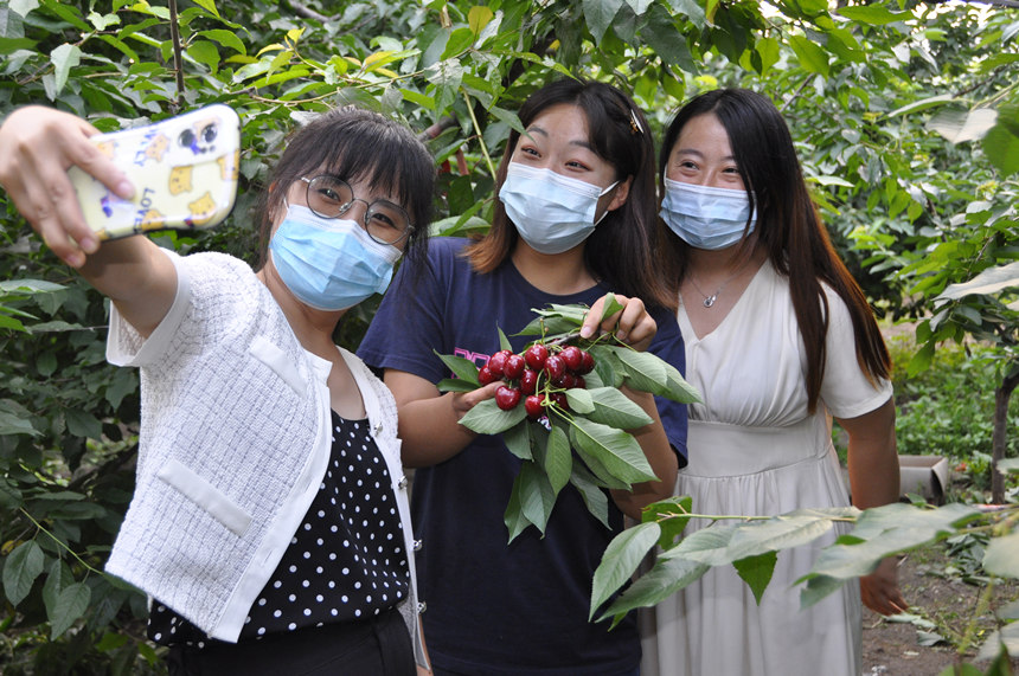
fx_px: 1145
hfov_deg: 48.0
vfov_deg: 32.9
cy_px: 338
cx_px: 510
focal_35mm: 40
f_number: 4
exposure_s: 1/60
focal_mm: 27
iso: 800
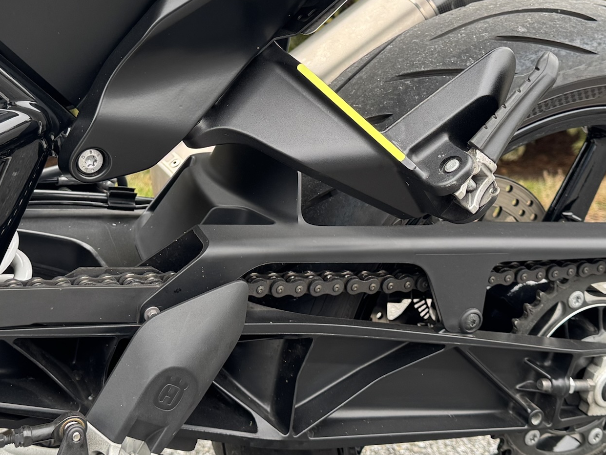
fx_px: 1015
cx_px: 239
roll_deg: -1.1
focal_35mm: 58
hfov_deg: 33.1
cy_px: 130
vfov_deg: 25.0
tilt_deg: -7.7
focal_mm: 6.76
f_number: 1.78
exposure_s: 1/121
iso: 100
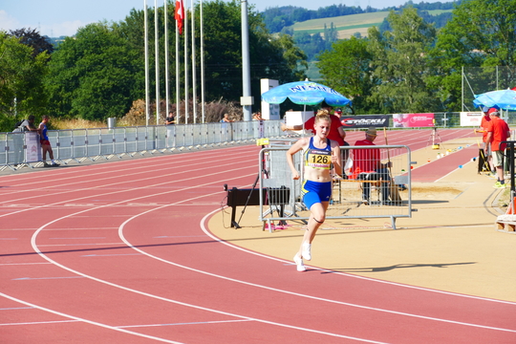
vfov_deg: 8.9
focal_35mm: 154
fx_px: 2207
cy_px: 172
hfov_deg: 13.3
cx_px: 258
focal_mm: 56.08
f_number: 3.9
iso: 125
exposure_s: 1/800
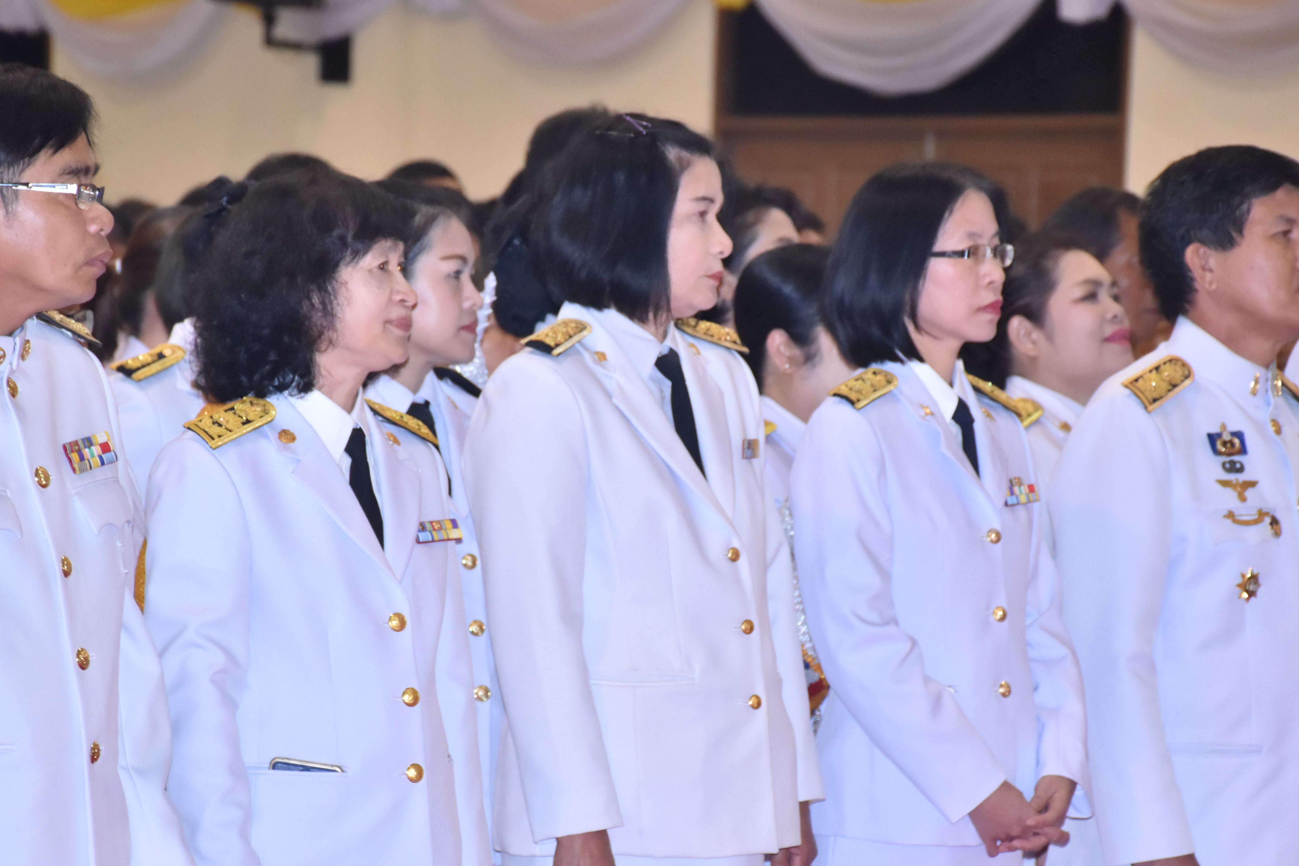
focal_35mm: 205
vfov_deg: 6.7
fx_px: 7383
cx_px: 595
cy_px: 553
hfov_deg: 10.1
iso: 2000
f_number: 6.3
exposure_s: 1/125
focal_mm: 105
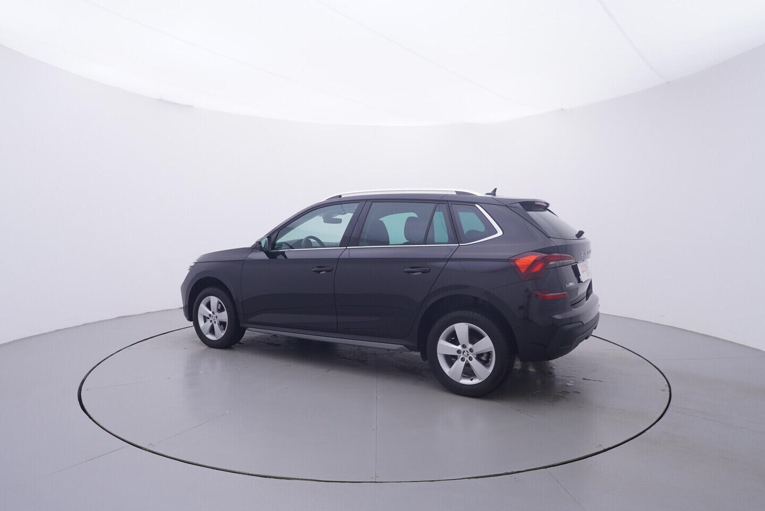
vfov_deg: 56.2
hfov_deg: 77.3
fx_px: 478
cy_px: 256
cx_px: 382
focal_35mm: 22
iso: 200
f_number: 5
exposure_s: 1/80
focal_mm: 15
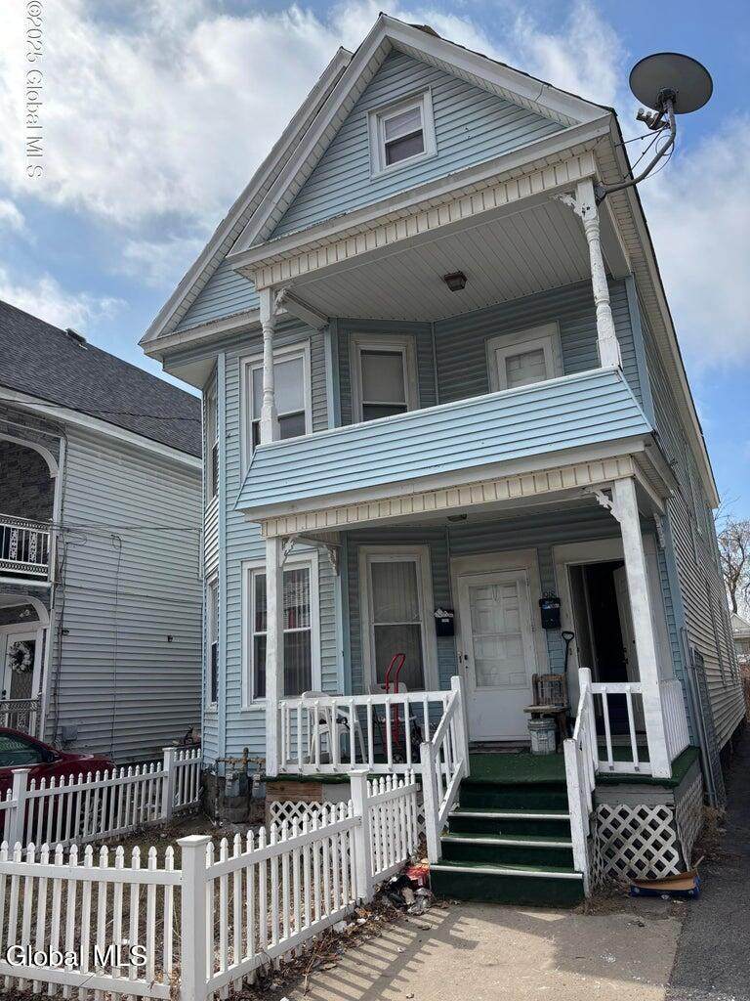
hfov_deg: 53.1
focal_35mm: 26
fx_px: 751
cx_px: 375
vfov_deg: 67.3
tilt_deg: +13.6
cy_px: 500
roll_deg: +2.1
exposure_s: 1/3106
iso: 50
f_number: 1.6
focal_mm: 5.96
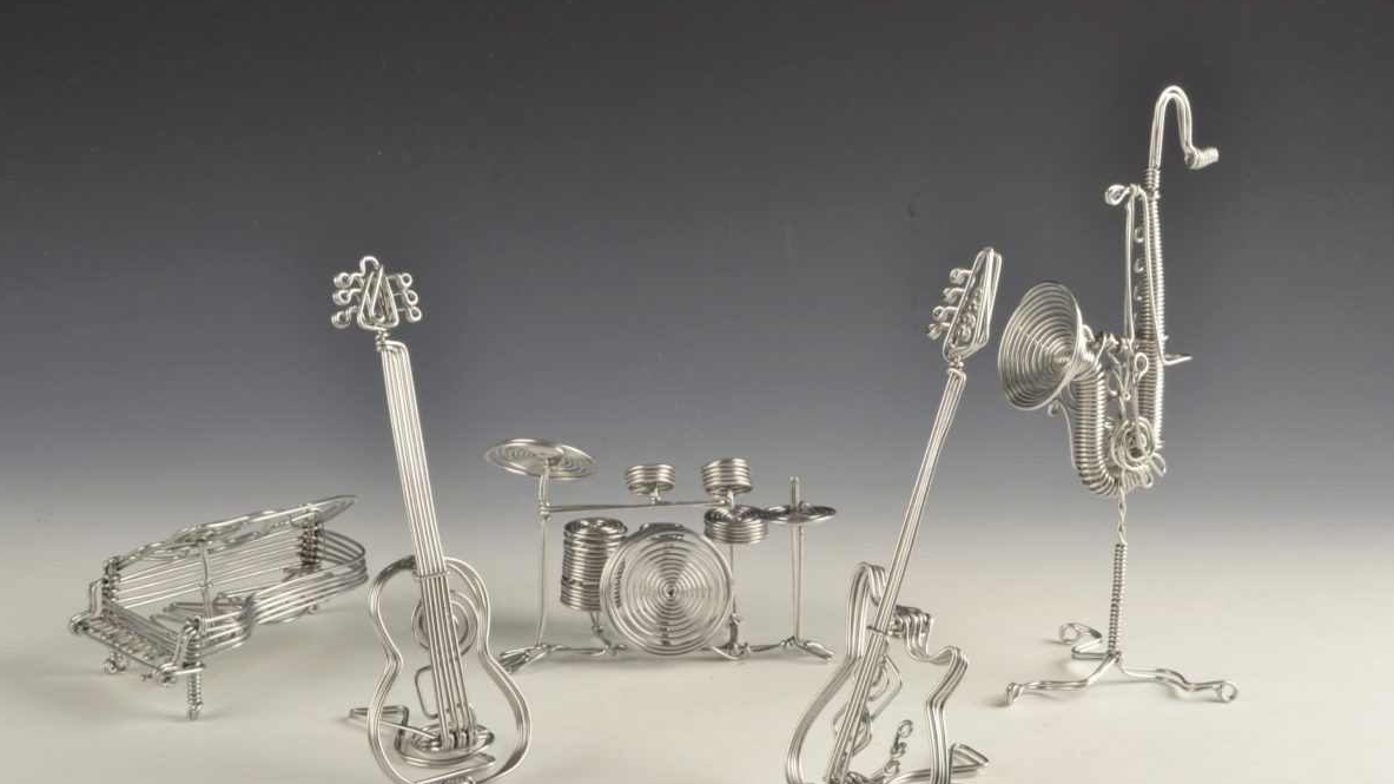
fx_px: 1885
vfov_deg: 23.5
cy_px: 428
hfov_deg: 40.6
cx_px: 703
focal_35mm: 51
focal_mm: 32
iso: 100
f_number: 20
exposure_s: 1/100
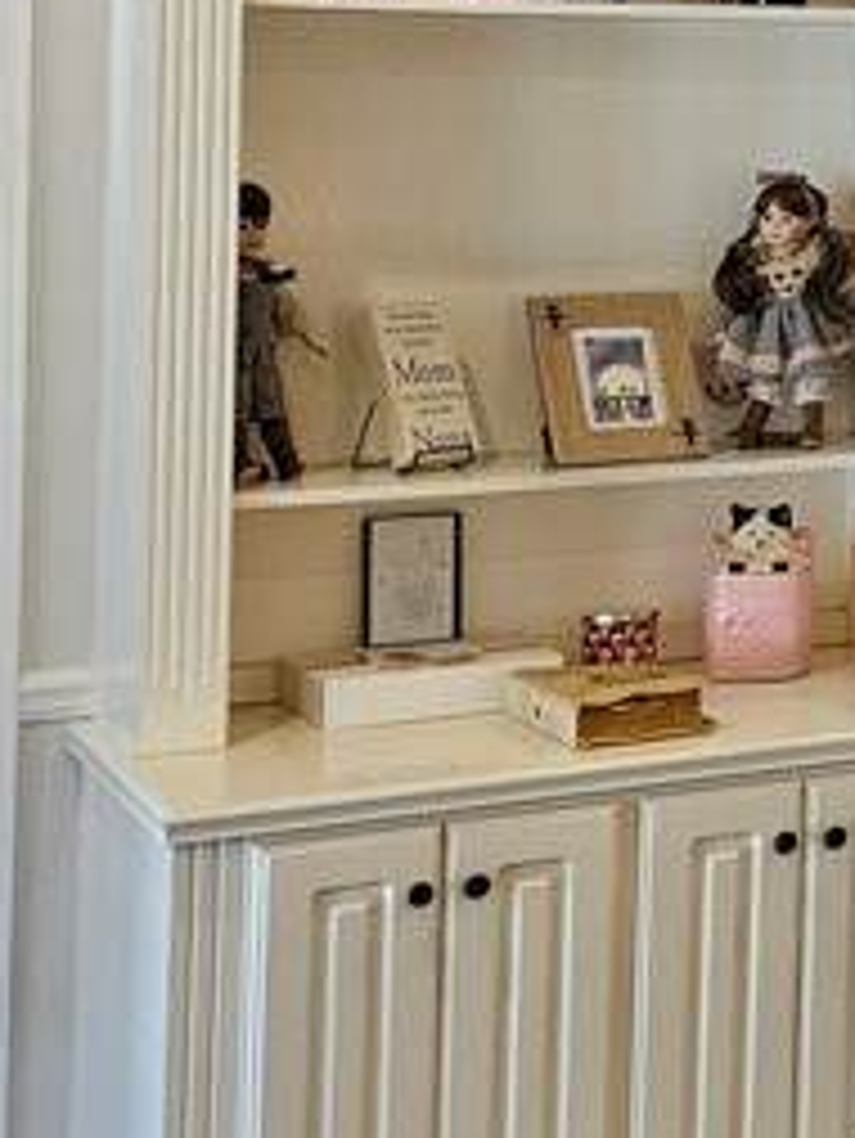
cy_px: 76
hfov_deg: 13.7
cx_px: 1674
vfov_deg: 20.6
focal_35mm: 93
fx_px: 3060
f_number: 1.8
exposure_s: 1/120
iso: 640
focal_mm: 5.4
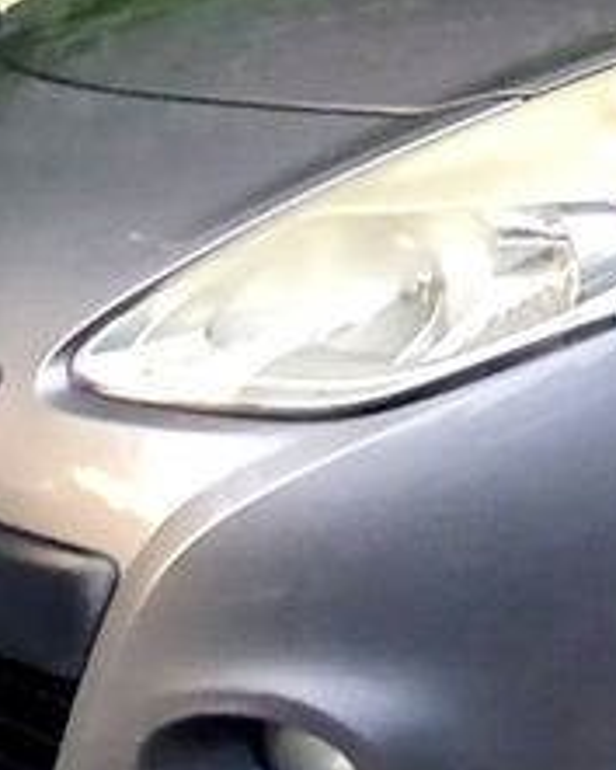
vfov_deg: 39.6
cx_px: 818
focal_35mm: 45
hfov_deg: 27.4
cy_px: 164
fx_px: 1025
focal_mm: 1.4
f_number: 2.2
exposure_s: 1/33.3
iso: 100
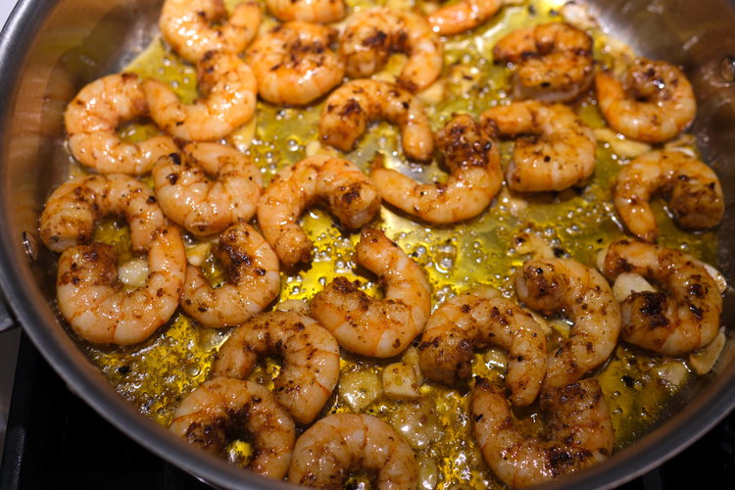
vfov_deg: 29.9
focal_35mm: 45
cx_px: 368
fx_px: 919
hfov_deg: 43.6
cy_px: 245
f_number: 2.8
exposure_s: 1/52
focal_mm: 30
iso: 125
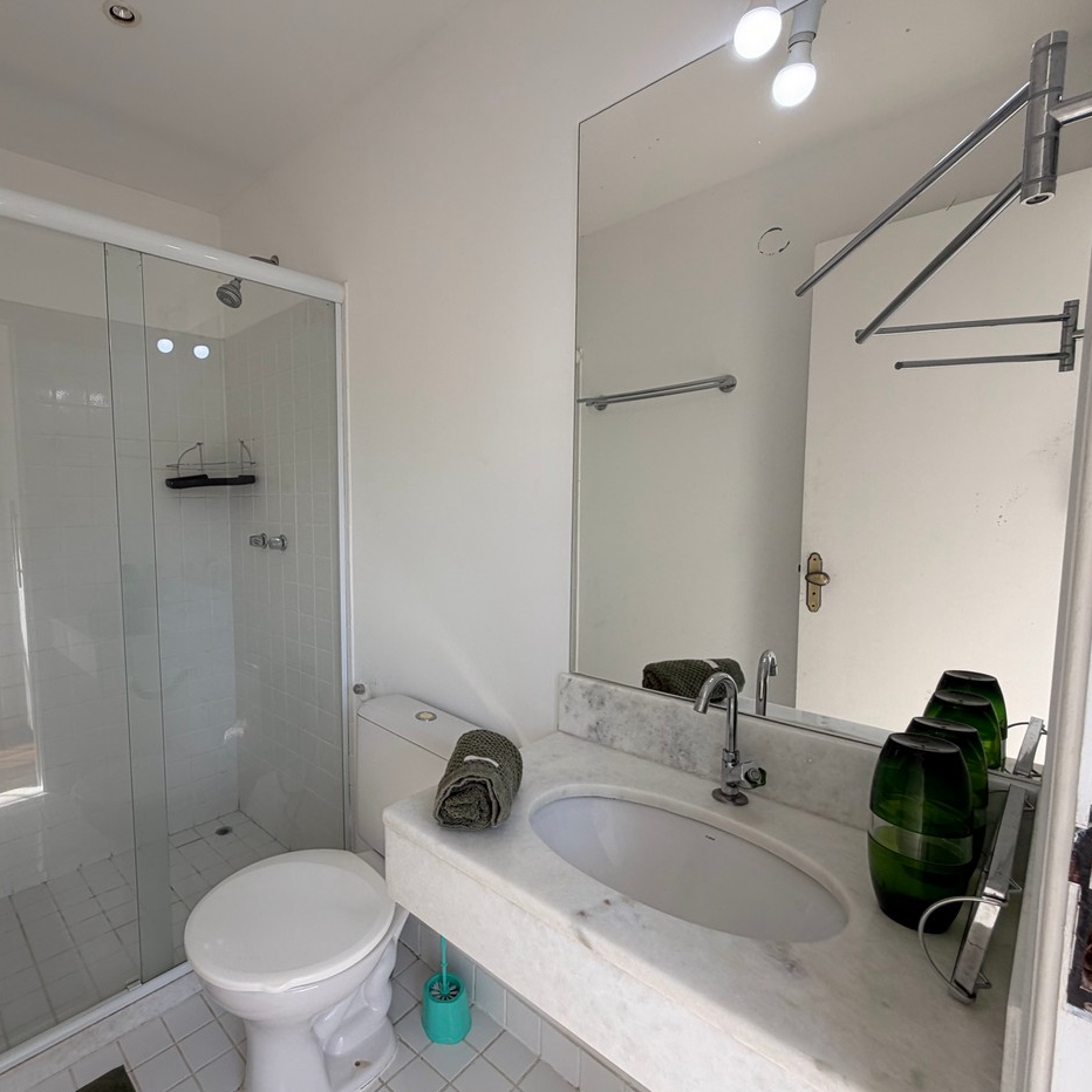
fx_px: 607
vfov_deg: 84.0
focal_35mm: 17
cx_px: 410
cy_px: 557
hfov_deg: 82.4
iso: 40
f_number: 2.2
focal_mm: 2.22
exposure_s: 1/121
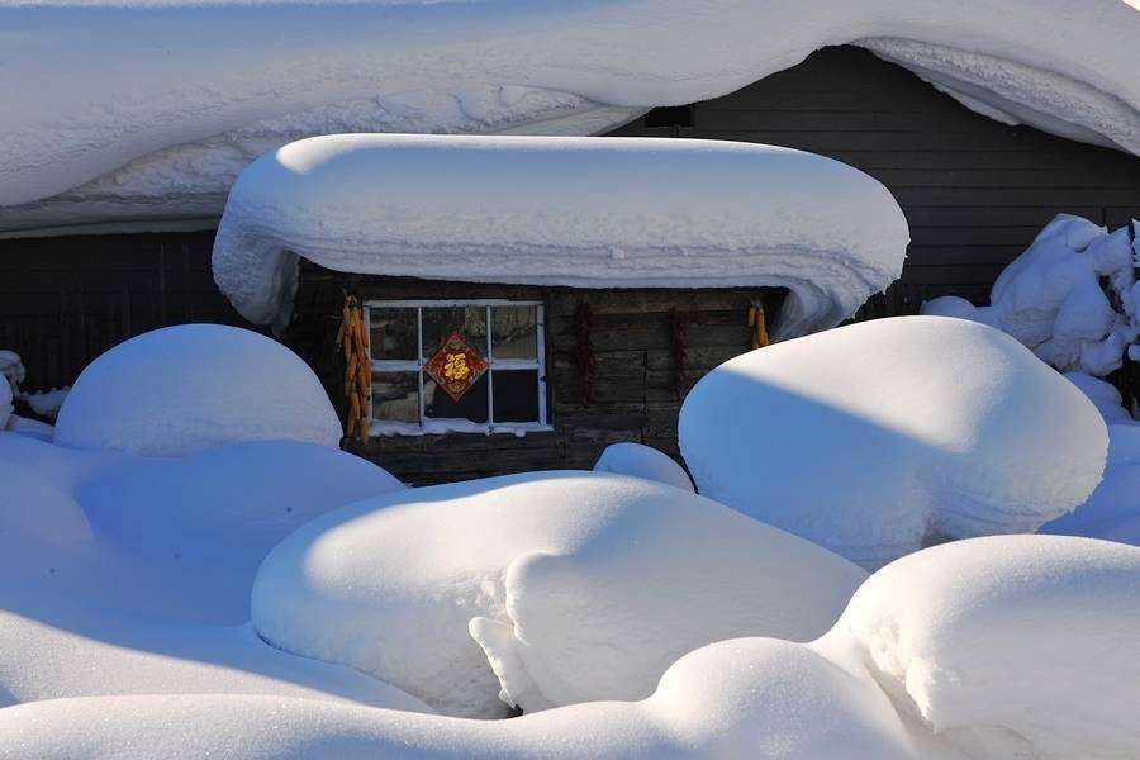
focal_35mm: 58
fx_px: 1837
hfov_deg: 34.5
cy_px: 380
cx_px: 570
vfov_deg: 23.4
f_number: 14
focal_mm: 58
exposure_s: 1/160
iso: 160
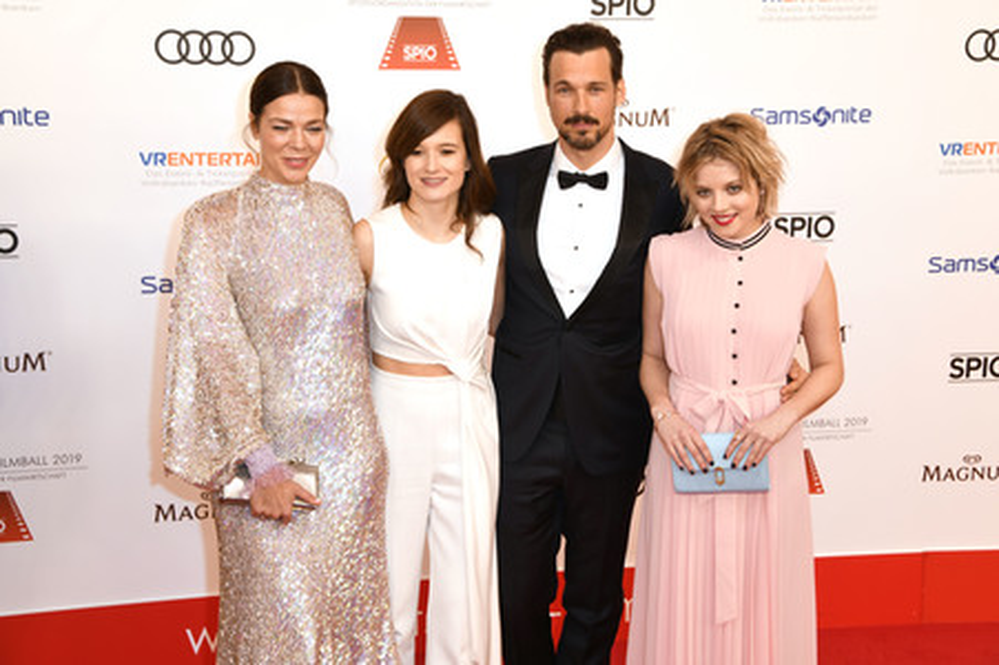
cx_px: 500
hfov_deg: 31.0
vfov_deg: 20.9
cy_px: 332
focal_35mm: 65
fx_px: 1802
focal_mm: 65
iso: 320
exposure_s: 1/125
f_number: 6.3
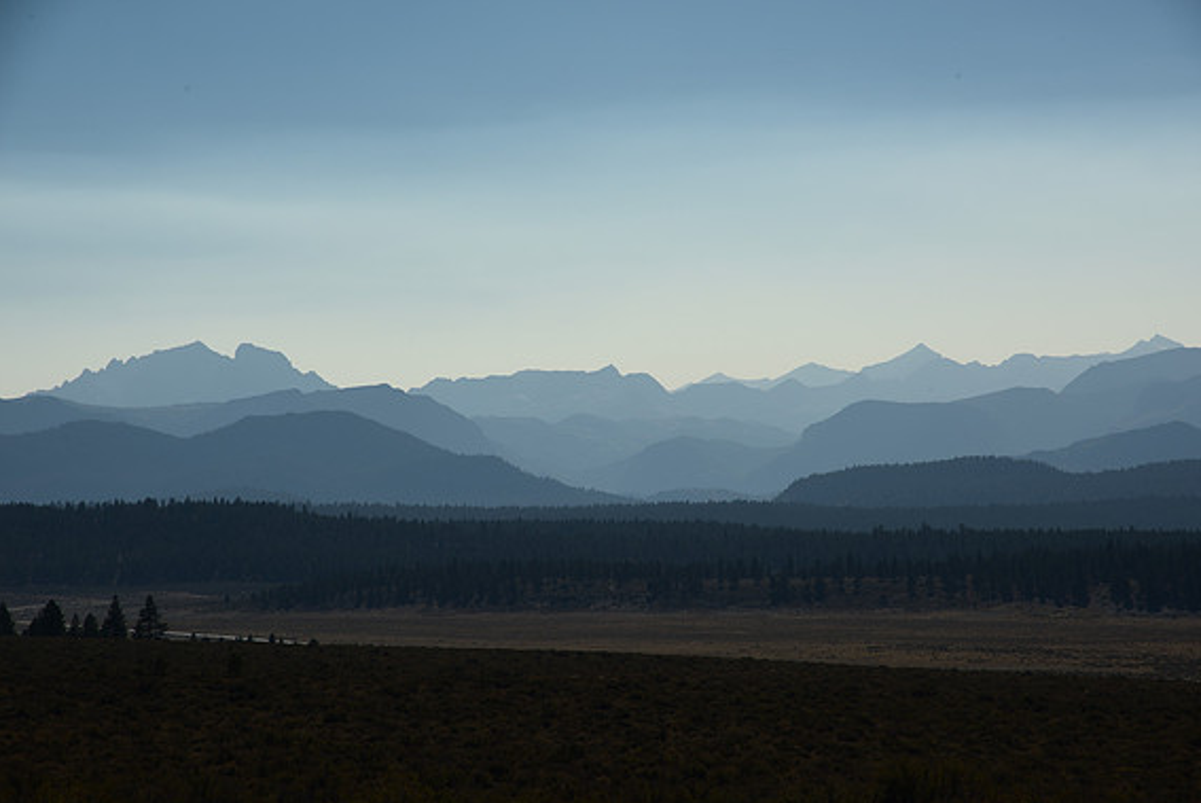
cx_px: 612
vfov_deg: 10.0
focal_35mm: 138
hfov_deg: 14.9
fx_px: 4607
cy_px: 408
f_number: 11
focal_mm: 135
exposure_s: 1/250
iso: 64
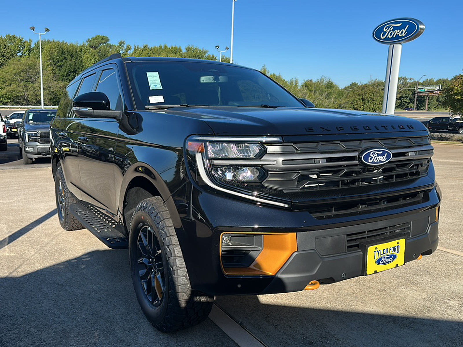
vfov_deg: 54.9
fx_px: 334
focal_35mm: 25
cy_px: 174
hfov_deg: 69.4
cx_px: 232
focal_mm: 6.86
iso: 80
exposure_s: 1/2674
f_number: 1.78
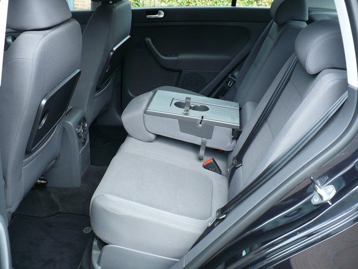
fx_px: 383
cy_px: 134
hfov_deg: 50.1
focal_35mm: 37
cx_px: 179
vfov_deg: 38.7
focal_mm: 6.1
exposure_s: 1/100
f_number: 2.8
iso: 100
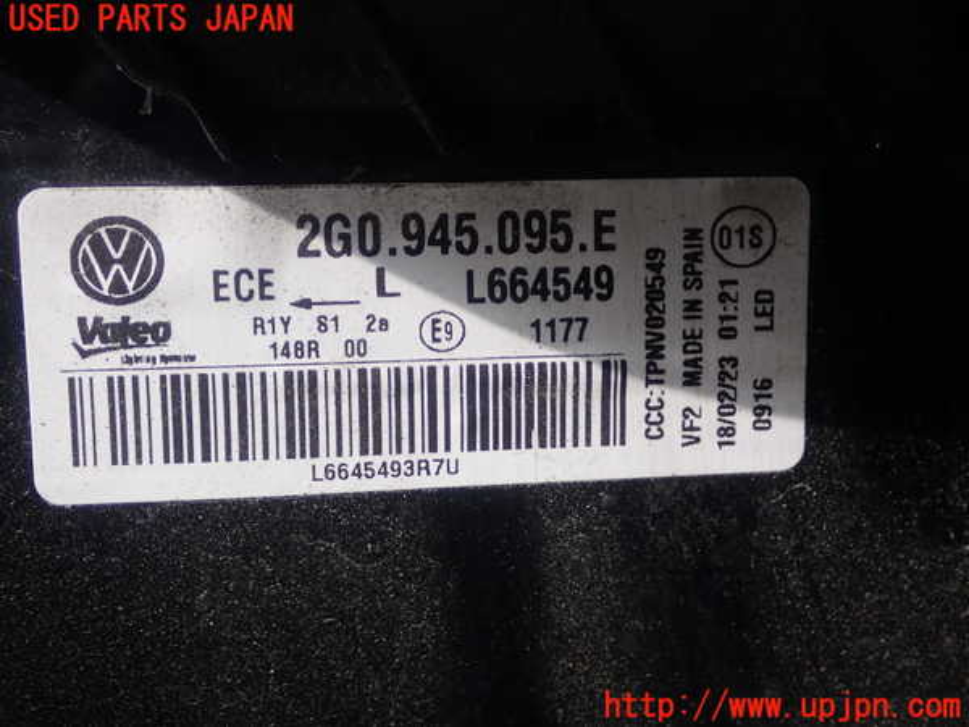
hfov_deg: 36.2
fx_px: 1484
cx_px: 484
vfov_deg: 27.5
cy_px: 364
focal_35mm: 53
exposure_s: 1/100
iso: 160
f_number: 3.4
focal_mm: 9.61
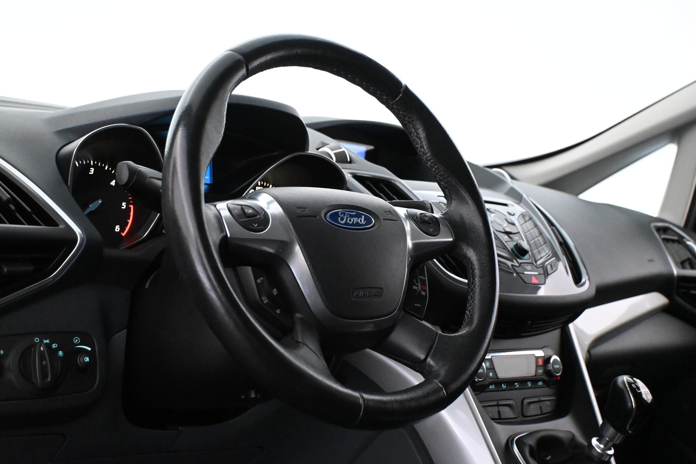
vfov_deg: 29.4
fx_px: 884
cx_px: 348
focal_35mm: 46
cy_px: 232
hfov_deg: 43.0
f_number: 4.8
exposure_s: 1/60
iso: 9000
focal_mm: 30.5
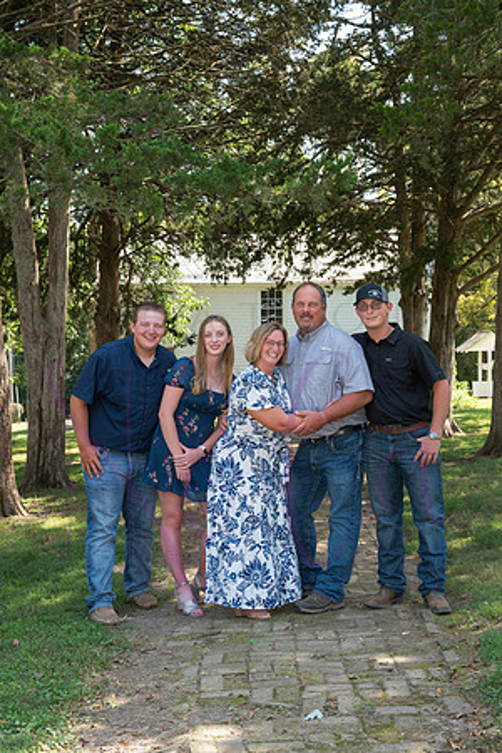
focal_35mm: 50
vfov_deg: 39.6
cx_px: 251
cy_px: 376
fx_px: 1046
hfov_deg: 27.0
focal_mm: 50
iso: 800
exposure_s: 1/200
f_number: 8
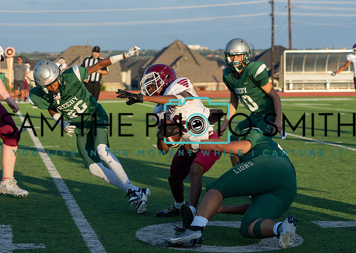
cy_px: 104
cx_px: 133
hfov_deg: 16.3
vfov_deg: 11.6
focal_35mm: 123
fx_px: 1241
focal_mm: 100
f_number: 5.6
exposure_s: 1/1250
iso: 640
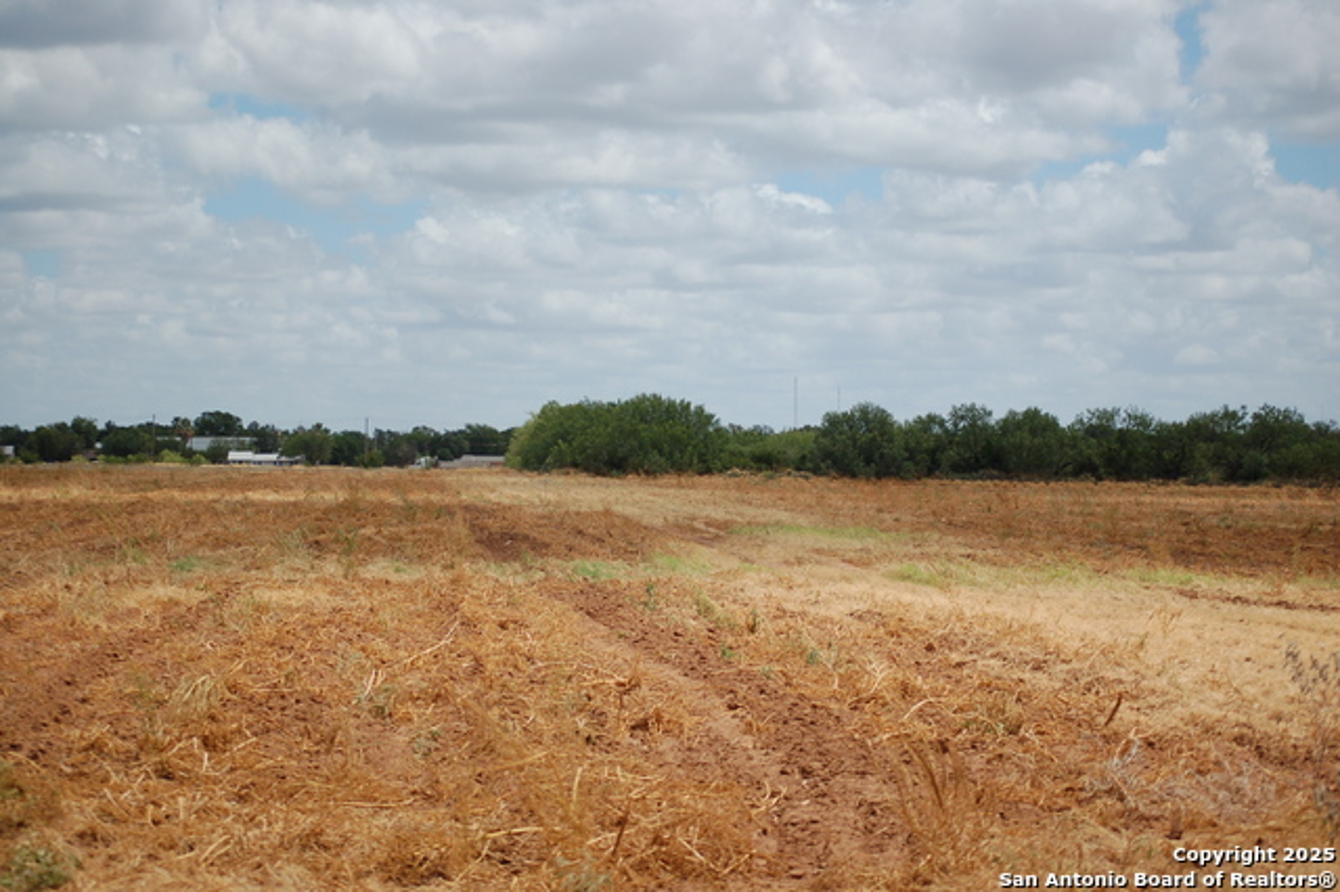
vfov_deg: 16.5
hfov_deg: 24.6
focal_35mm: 82
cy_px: 446
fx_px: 3069
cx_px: 670
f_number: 4
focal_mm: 55
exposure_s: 1/2000
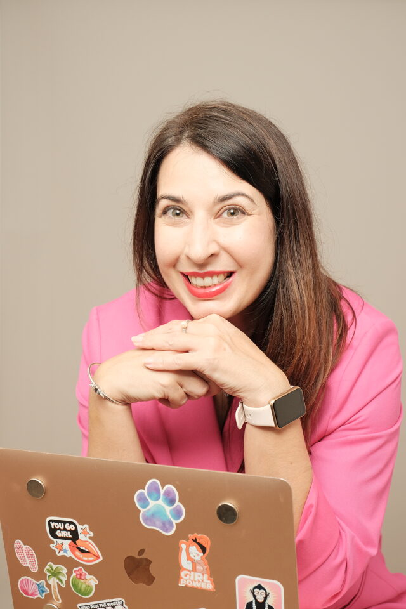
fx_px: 913
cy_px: 304
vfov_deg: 36.9
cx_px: 203
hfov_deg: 25.1
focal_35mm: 54
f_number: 5.2
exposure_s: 1/100
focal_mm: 36.3
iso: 800
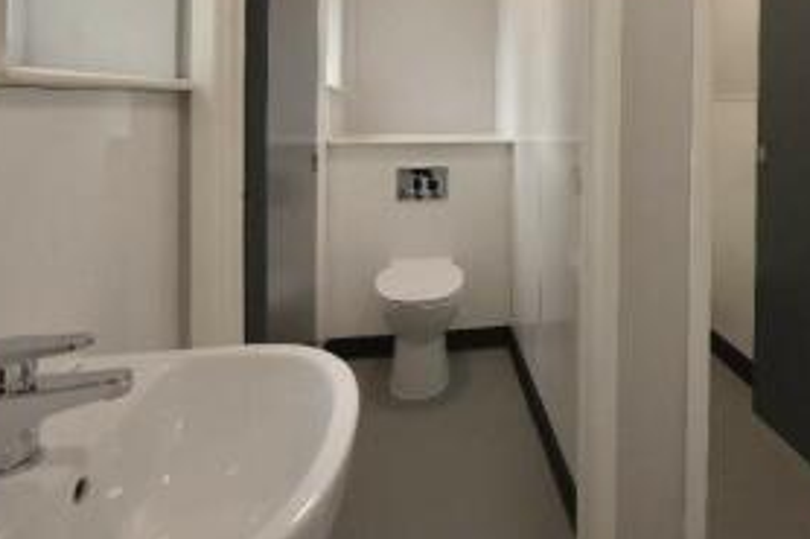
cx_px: 559
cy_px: 98
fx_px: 540
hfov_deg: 70.9
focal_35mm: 24
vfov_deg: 49.5
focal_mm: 14
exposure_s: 1/160
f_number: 5.6
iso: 800
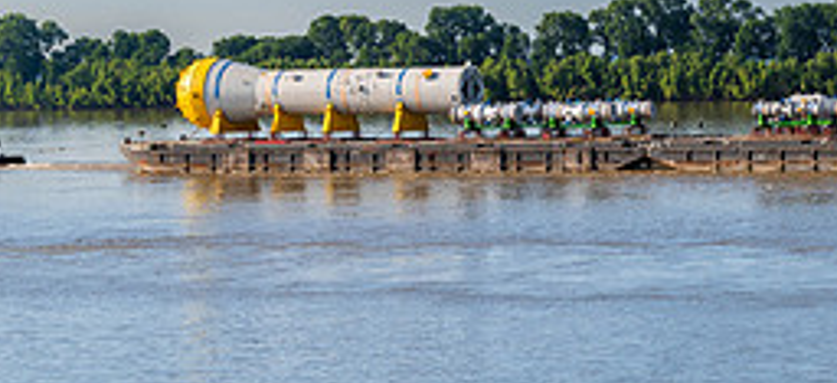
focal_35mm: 109
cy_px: 149
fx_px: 2318
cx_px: 709
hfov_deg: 20.2
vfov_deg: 9.4
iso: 100
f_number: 8
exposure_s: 1/160
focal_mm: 44
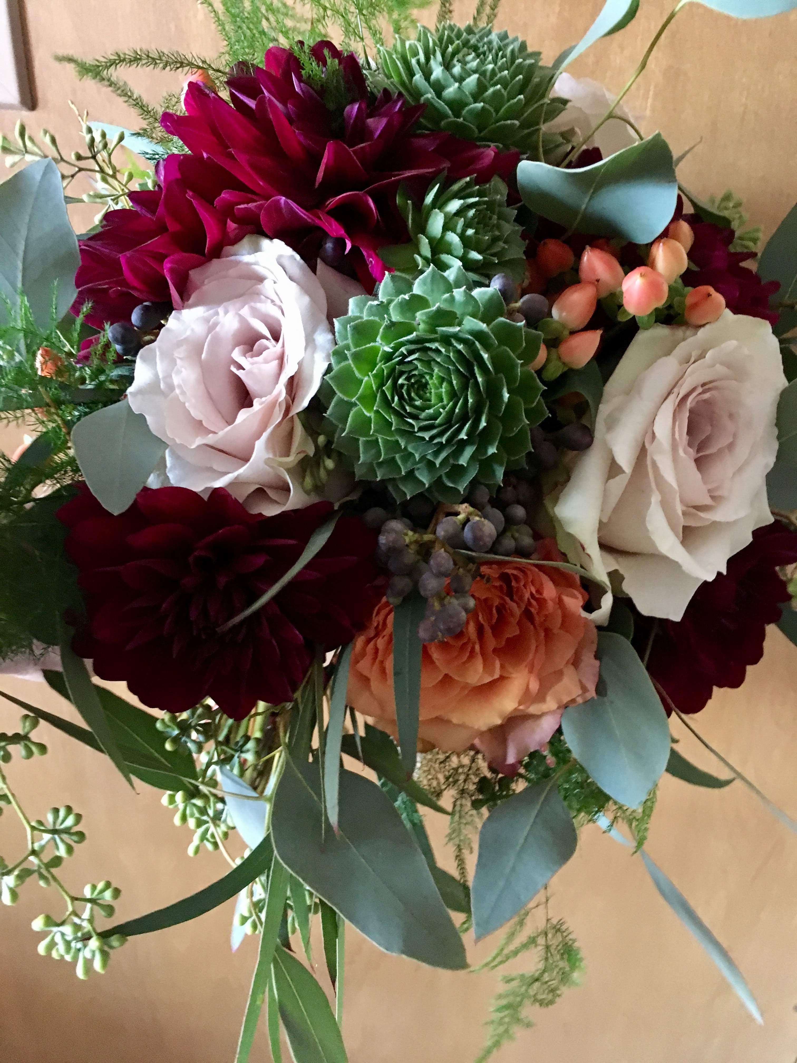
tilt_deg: -30.9
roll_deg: -4.6
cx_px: 398
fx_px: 890
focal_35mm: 29
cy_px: 532
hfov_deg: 48.2
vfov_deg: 61.7
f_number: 2.2
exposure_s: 1/15
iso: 500
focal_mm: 4.15
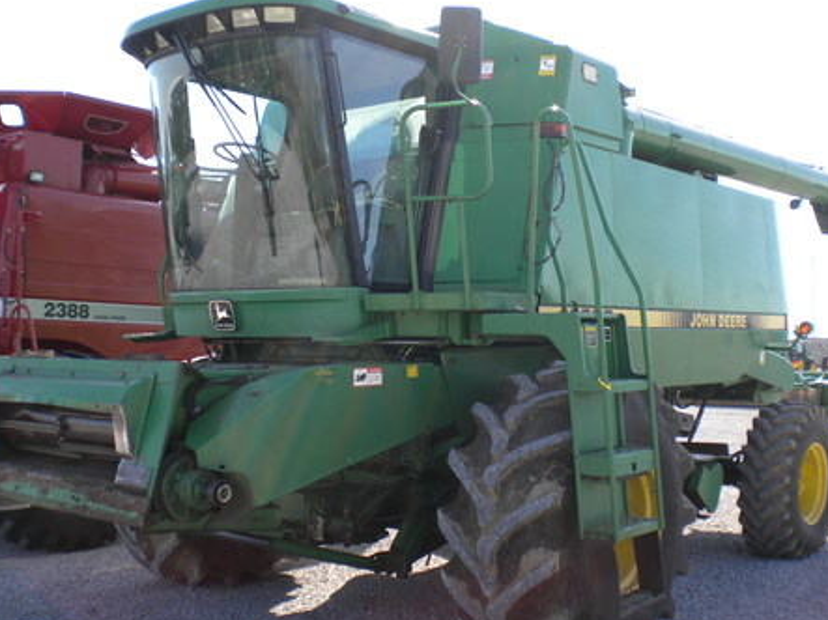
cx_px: 434
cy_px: 338
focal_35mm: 43
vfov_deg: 33.6
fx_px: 1028
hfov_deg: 43.8
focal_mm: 6.3
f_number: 4.6
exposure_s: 1/223
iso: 80
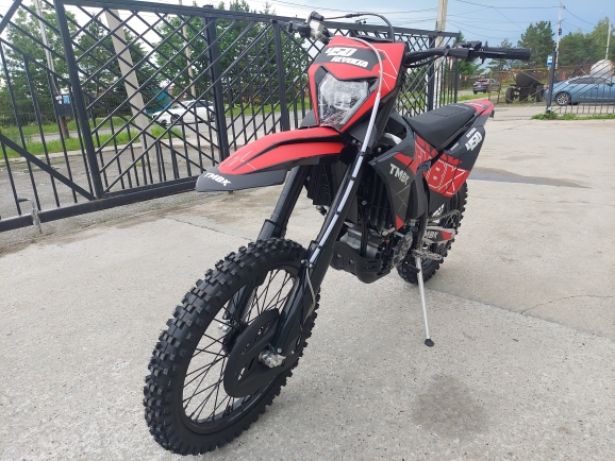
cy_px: 230
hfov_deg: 71.6
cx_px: 308
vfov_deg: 56.9
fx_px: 427
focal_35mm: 24
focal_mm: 5.23
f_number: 1.8
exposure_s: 1/229
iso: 40
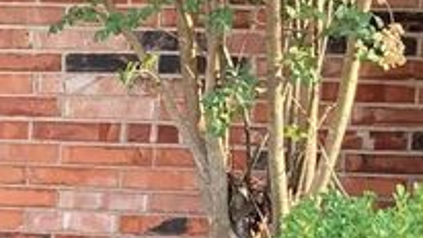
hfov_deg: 12.6
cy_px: 242
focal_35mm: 152
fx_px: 1705
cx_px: -398
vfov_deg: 7.9
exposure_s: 1/121
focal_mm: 3.99
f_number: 1.8
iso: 50
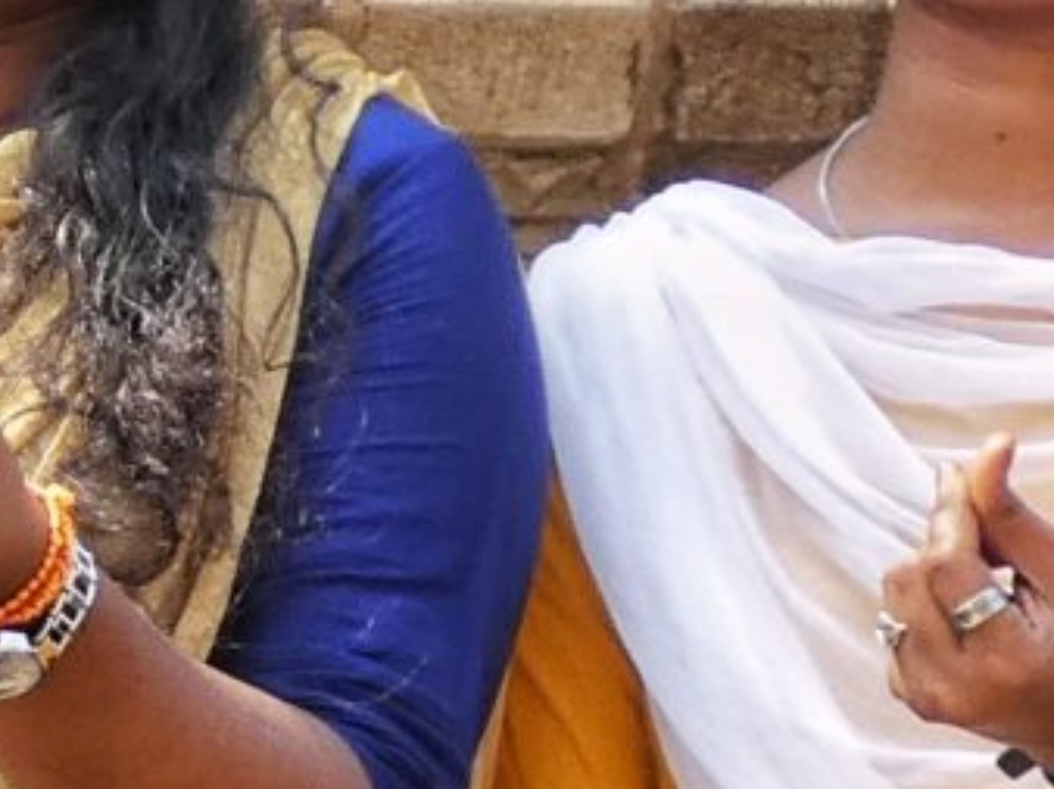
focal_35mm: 235
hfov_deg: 8.3
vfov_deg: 6.2
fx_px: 7150
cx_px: -496
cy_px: 1247
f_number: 3.3
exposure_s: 1/320
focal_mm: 5.5
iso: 80
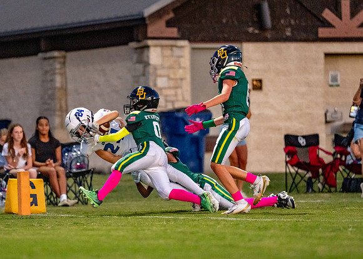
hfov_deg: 7.2
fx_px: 2900
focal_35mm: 281
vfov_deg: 5.1
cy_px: 141
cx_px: 118
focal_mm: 200
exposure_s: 1/1250
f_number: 2.8
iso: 4000
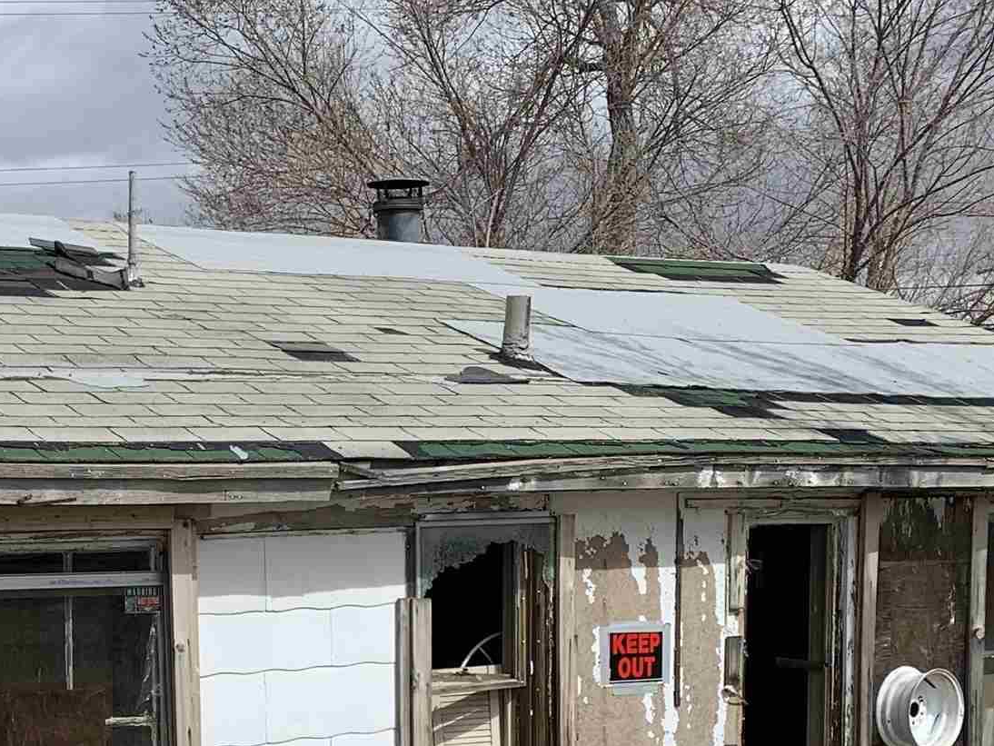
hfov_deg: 25.6
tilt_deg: -4.3
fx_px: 2097
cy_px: 682
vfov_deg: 19.8
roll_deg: +0.5
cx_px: 40
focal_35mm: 73
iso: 25
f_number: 1.8
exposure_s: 1/4464
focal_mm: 4.25
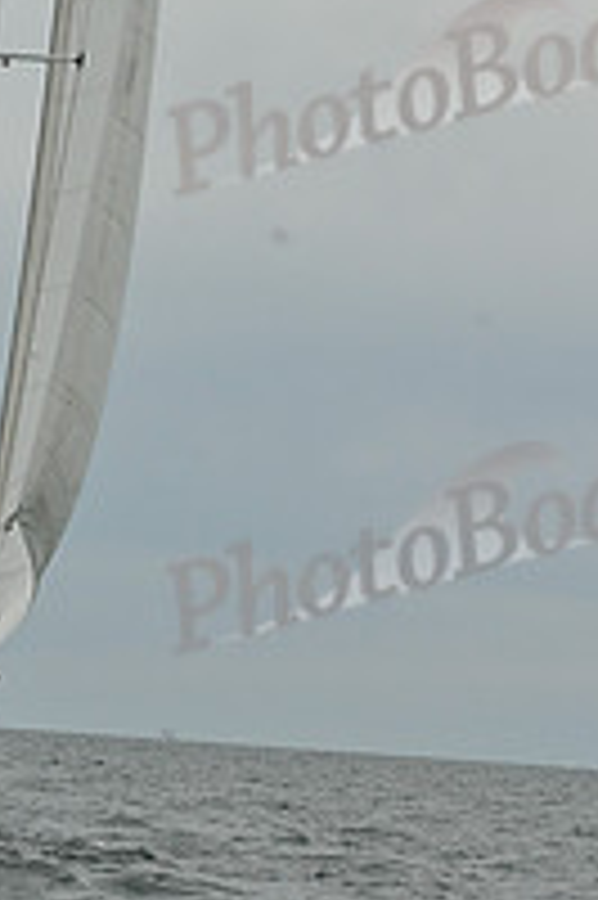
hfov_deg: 6.7
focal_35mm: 203
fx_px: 5066
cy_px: -90
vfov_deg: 10.0
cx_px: -65
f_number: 10
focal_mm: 70
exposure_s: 1/1250
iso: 320
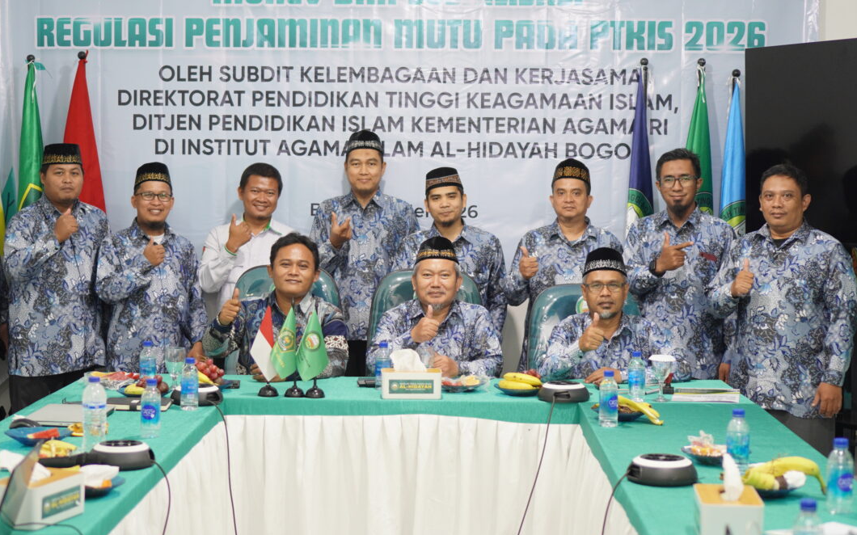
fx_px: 1415
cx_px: 377
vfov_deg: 21.4
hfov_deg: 33.7
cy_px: 259
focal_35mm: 61
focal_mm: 35
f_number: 1.8
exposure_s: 1/100
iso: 200
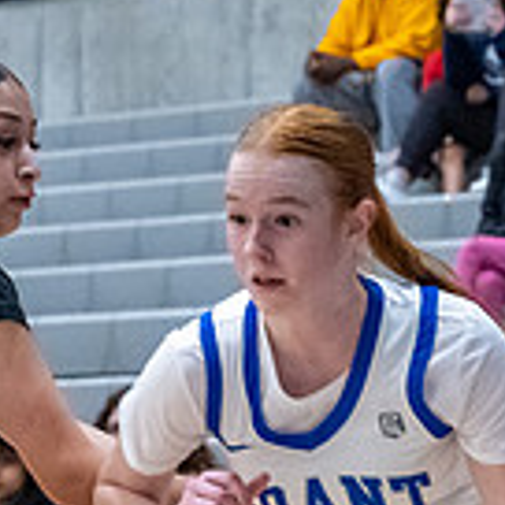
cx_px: 382
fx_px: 5150
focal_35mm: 312
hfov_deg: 5.6
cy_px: 388
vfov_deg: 5.6
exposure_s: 1/400
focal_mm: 66
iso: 14400
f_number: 5.6
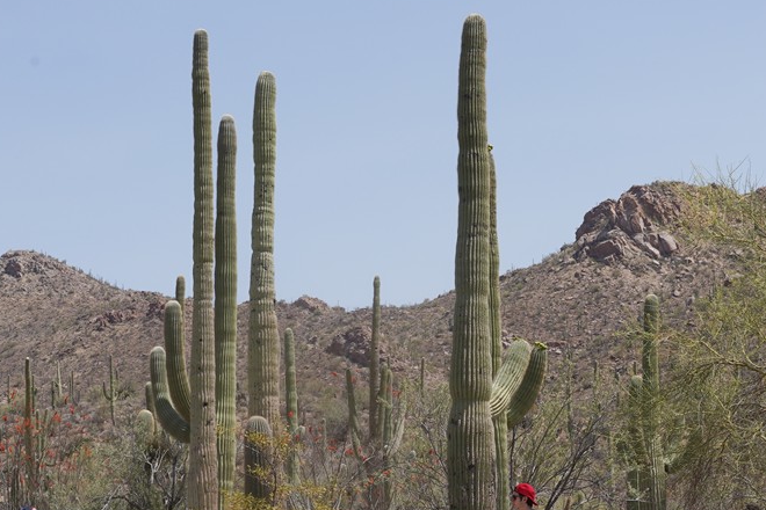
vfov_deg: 12.7
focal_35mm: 106
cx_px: 476
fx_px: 2255
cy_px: 533
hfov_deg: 19.2
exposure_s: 1/80
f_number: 20
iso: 100
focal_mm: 35
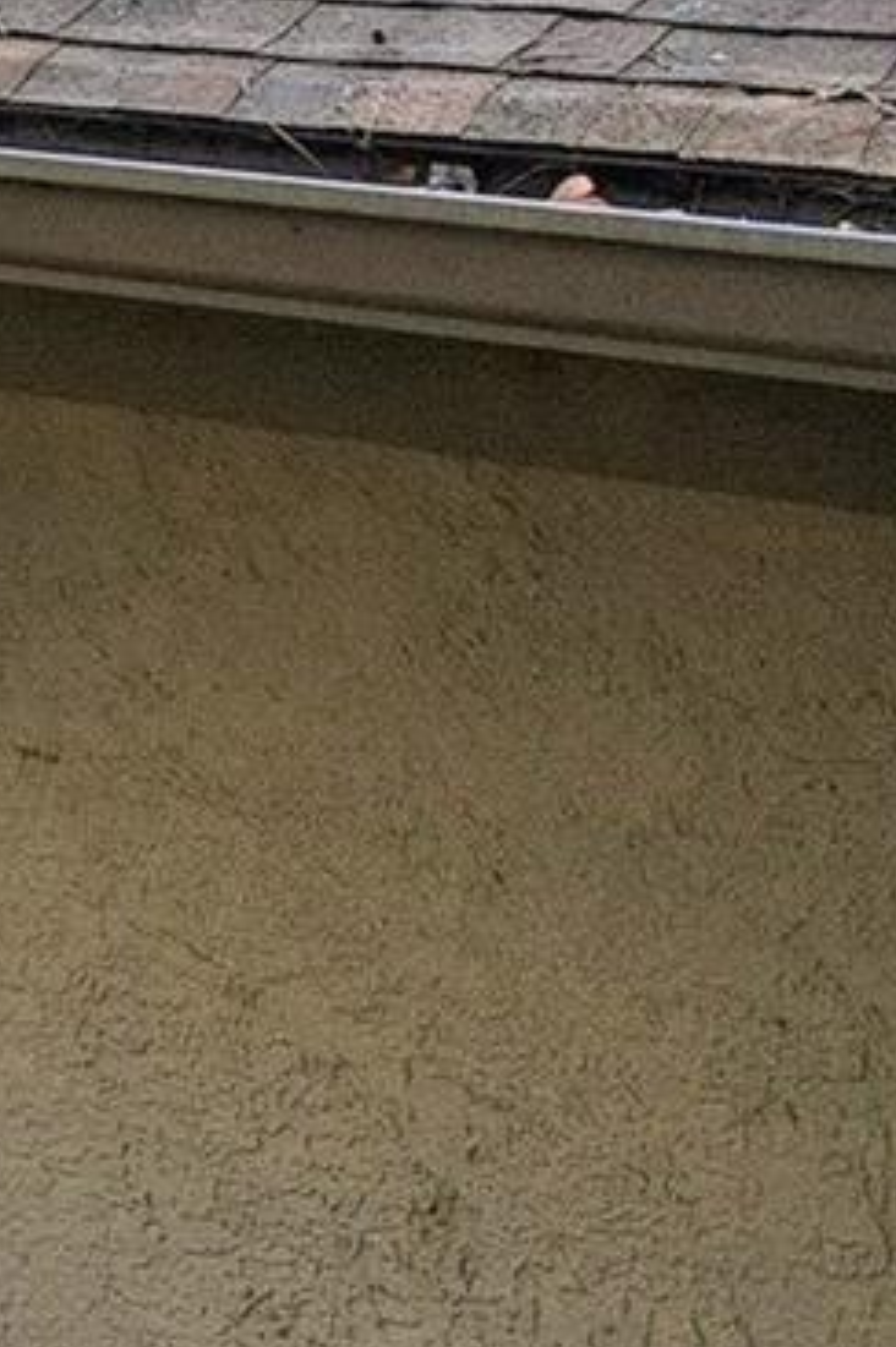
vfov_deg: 21.0
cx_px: -1410
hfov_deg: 11.3
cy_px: 275
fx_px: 3591
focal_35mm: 96
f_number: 2.8
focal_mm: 8.4
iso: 100
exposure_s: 1/80
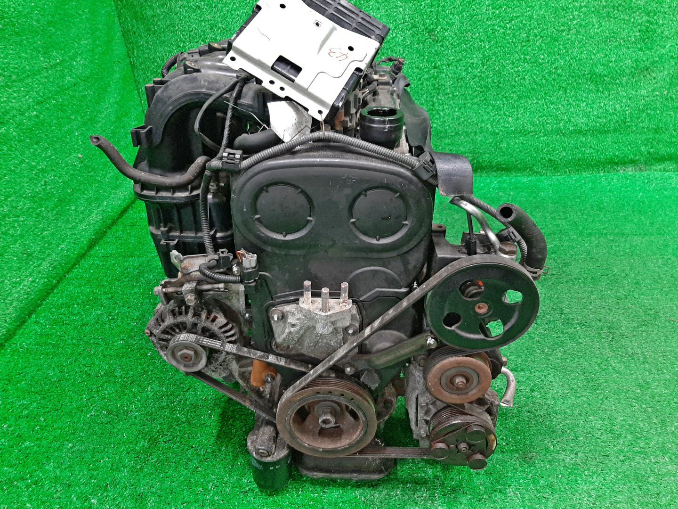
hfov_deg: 67.3
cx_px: 339
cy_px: 254
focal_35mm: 26
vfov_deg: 53.1
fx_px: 509
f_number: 1.7
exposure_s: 1/50
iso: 235
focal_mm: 3.93
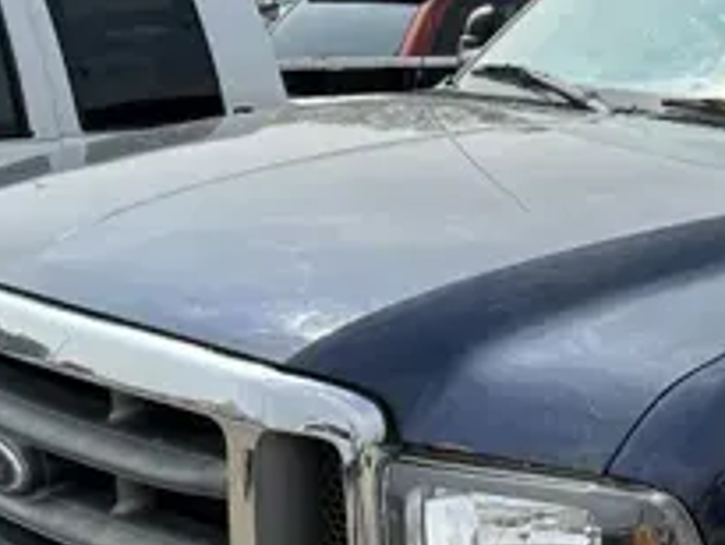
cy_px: 439
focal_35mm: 75
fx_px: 1572
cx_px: 743
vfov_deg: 19.5
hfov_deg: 24.6
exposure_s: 1/3356
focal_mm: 6.86
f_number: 1.78
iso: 80
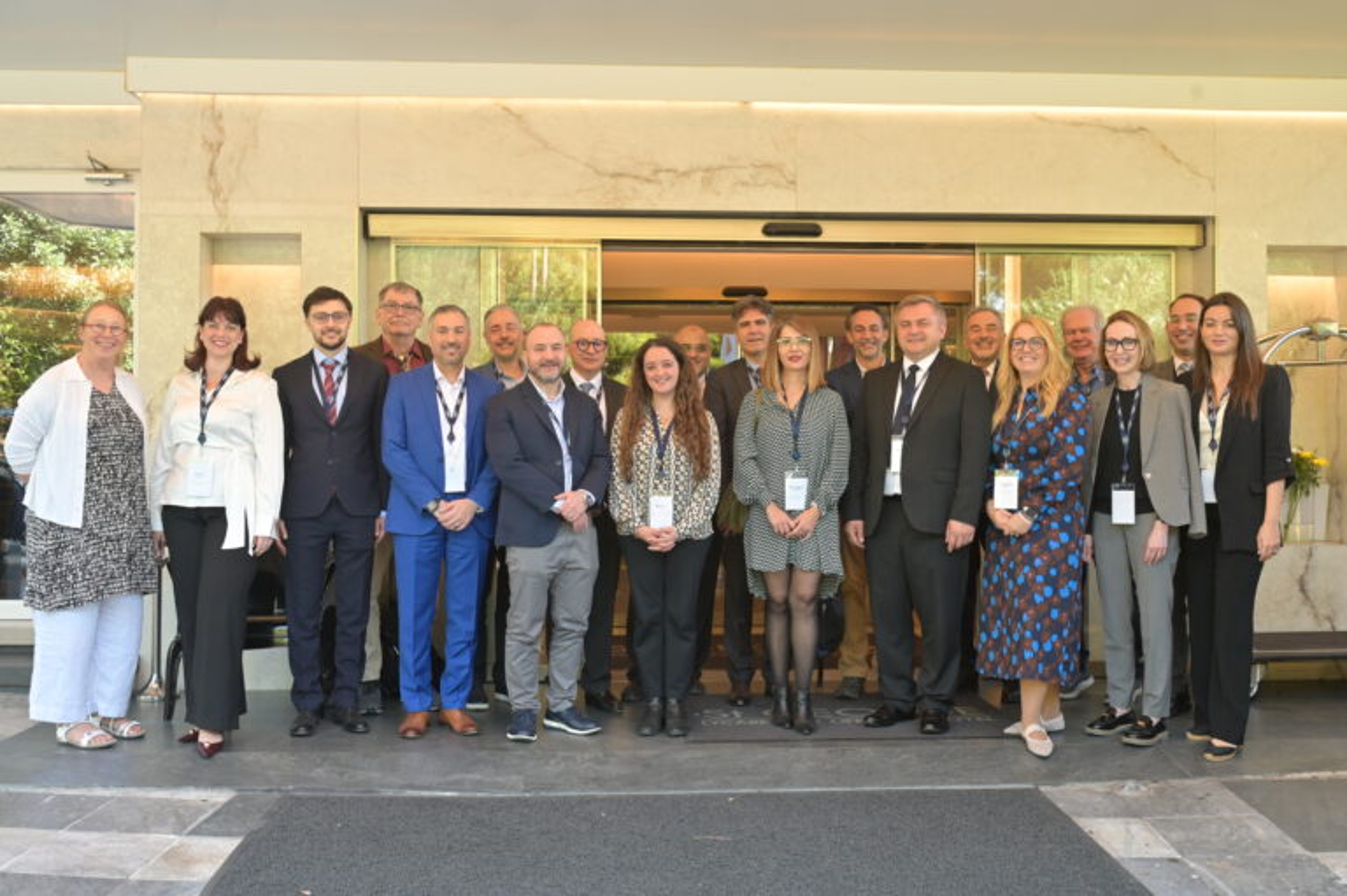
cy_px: 448
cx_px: 674
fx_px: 1346
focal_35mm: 36
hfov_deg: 53.2
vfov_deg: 36.8
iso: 1000
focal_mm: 36
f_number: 6.3
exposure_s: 1/125
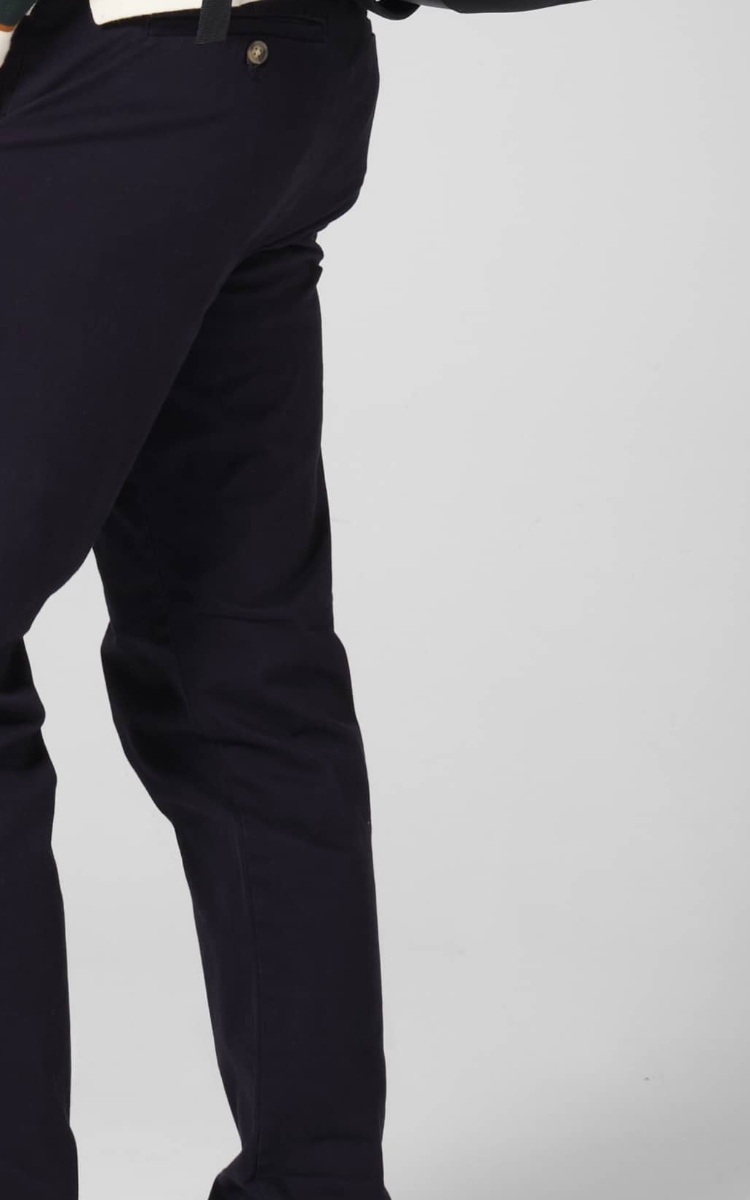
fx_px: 5199
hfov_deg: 8.2
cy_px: 30
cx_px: -21
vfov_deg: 13.0
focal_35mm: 159
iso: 160
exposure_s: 1/125
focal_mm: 28.3
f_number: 8
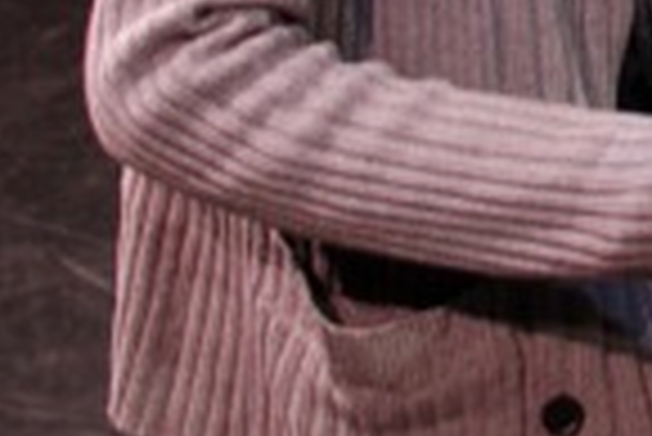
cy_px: -290
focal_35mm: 231
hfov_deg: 8.5
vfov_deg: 5.9
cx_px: 1255
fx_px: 4191
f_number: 4
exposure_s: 1/60
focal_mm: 35
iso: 800
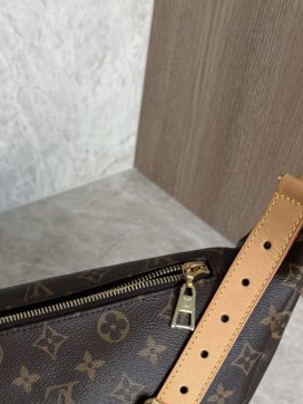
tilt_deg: -52.0
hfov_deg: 26.8
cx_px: 43
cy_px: 430
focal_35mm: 53
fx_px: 618
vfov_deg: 32.4
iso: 125
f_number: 1.78
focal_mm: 6.76
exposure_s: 1/120
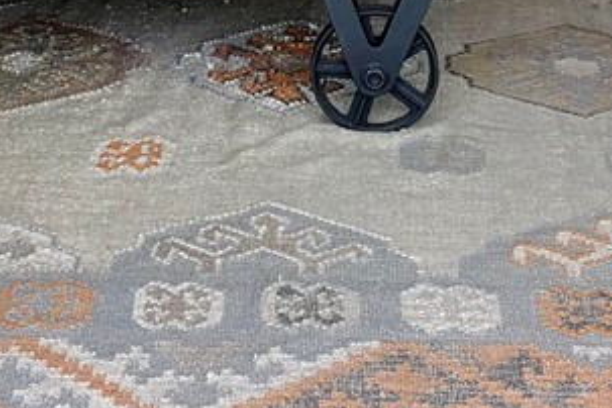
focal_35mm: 143
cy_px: -382
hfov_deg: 14.3
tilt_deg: -9.8
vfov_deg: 9.1
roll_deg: +0.1
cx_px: 319
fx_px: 2431
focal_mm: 5.96
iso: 64
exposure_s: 1/284
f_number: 1.6
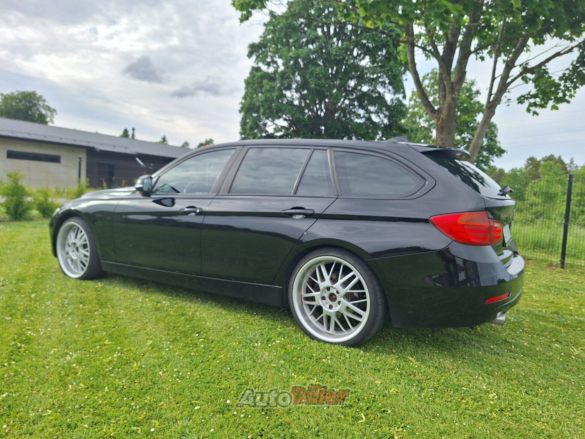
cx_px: 292
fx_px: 389
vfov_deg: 58.9
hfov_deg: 73.9
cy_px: 220
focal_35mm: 23
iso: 40
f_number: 1.8
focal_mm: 5.54
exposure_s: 1/958
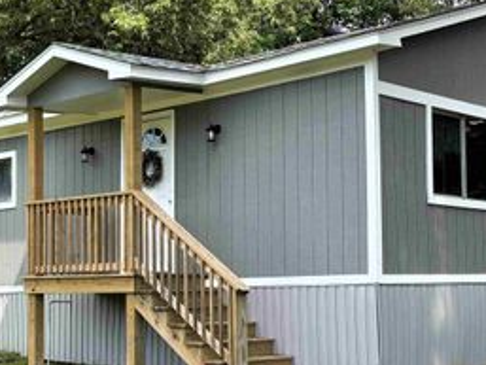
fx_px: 983
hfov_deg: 27.7
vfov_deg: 21.0
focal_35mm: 70
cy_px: 207
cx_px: 219
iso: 50
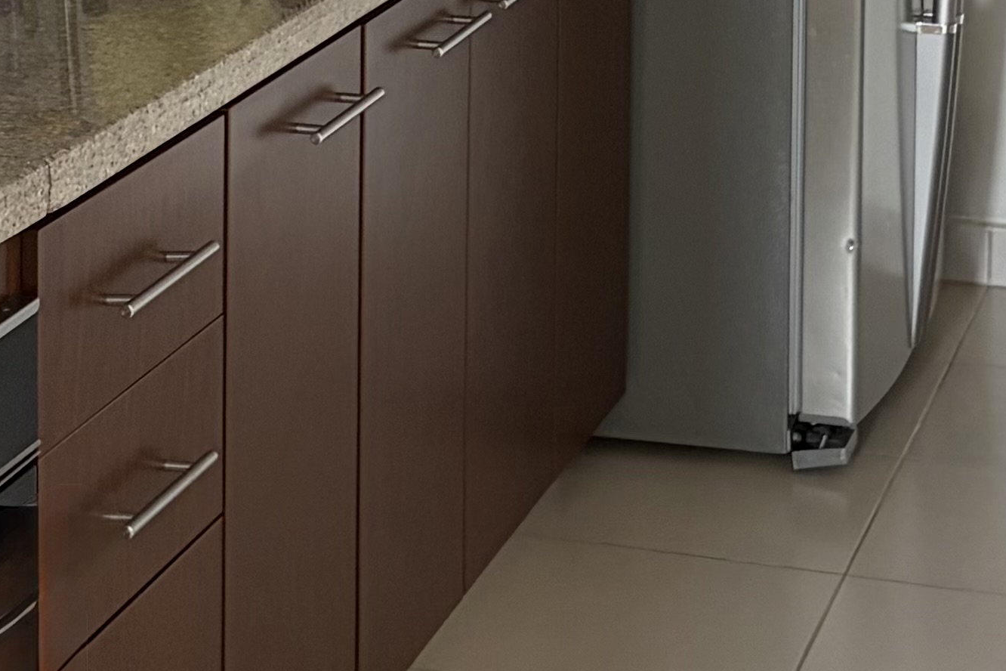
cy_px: -312
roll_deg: -0.5
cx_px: 550
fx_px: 3241
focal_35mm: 116
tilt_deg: -6.4
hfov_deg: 17.6
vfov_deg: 11.4
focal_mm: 5.96
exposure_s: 1/60
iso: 200
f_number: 1.6
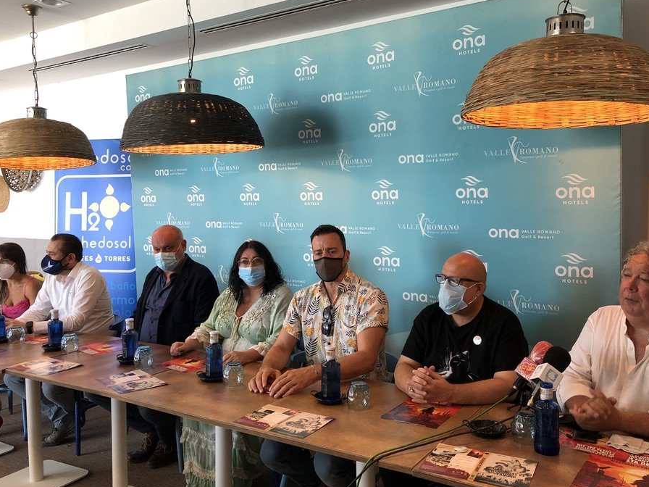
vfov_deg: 44.2
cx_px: 333
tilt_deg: -2.3
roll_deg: +0.9
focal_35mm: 32
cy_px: 235
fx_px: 600
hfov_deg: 56.8
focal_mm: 4
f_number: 1.8
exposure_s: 1/33
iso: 40
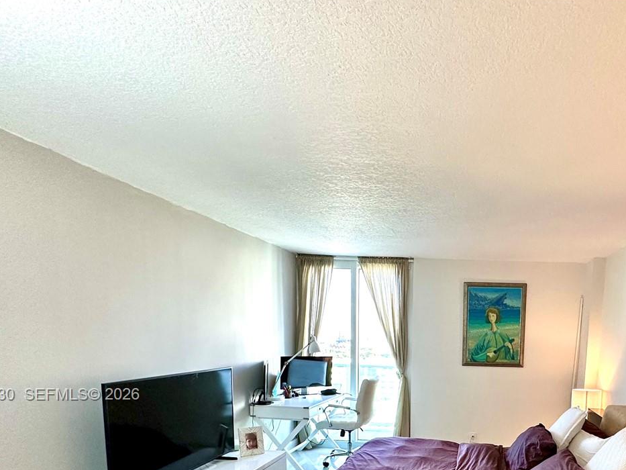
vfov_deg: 52.1
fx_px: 434
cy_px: 395
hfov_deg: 67.2
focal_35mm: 24
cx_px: 468
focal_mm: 2.22
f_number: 2.2
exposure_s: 1/120
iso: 250
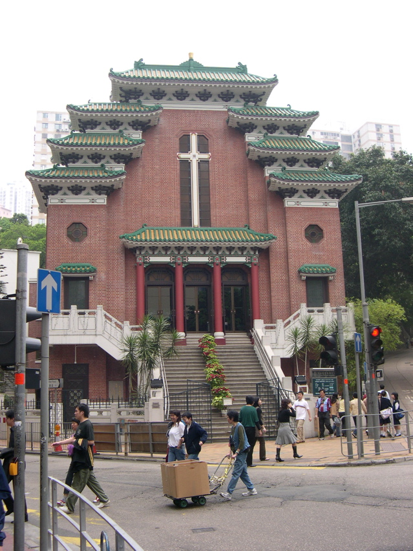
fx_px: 605
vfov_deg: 49.0
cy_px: 276
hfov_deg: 37.7
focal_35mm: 38
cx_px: 206
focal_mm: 8
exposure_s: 1/403
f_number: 2.8
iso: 100
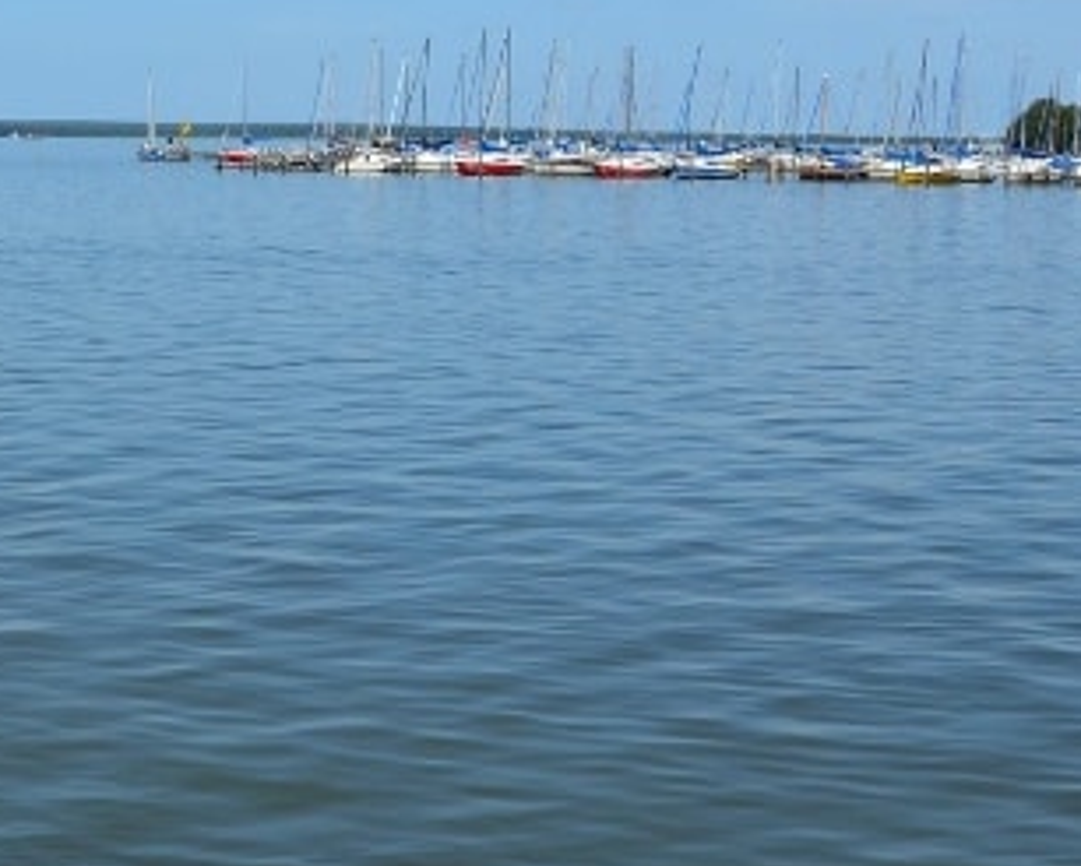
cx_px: -25
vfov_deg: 19.4
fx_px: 2529
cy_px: 426
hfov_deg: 23.1
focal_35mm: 79
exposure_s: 1/125
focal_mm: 18
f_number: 11
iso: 100
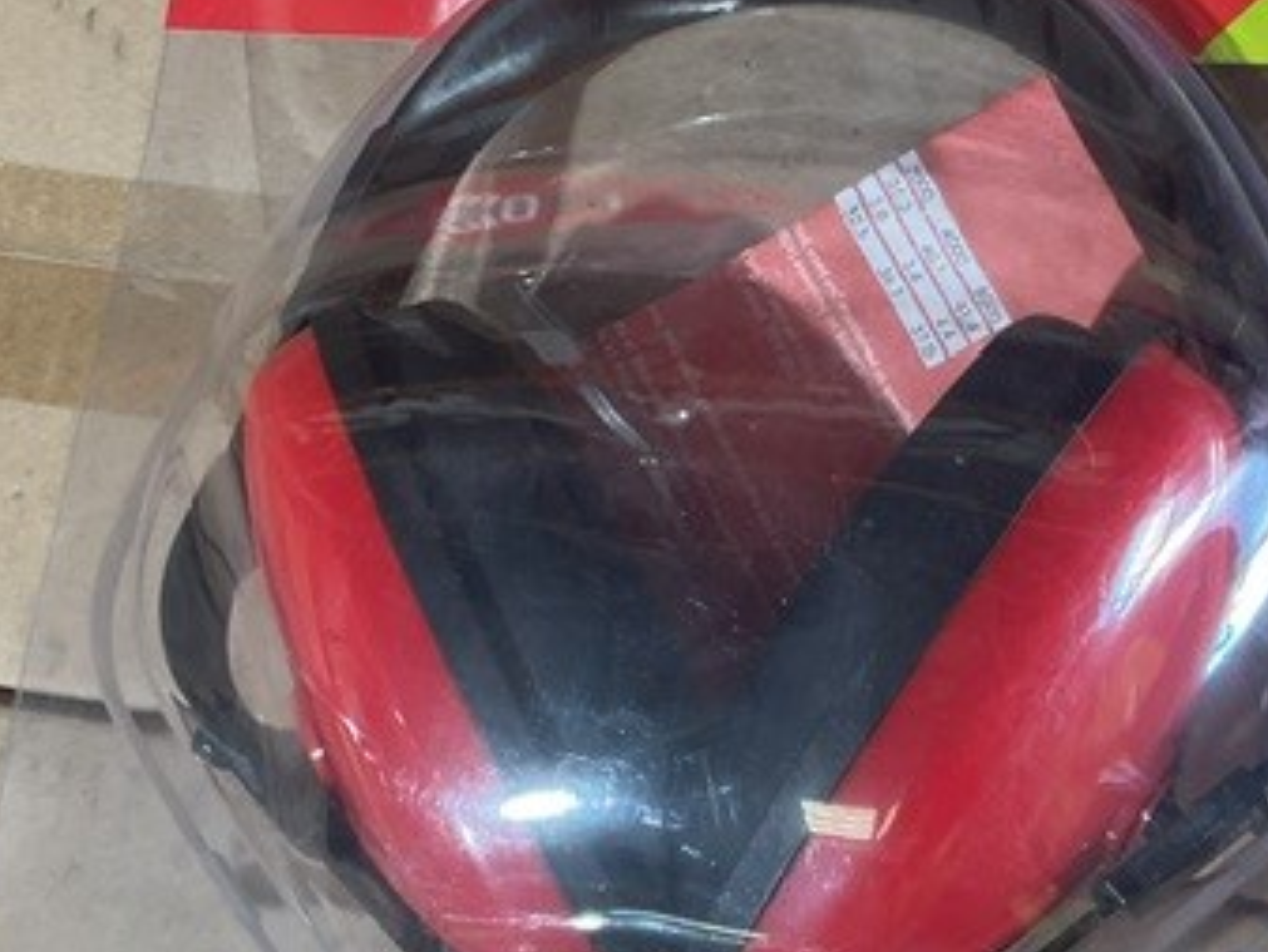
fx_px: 2015
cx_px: 798
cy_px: 354
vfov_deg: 26.5
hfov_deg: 34.7
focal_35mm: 55
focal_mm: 3
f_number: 1.8
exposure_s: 1/50
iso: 125
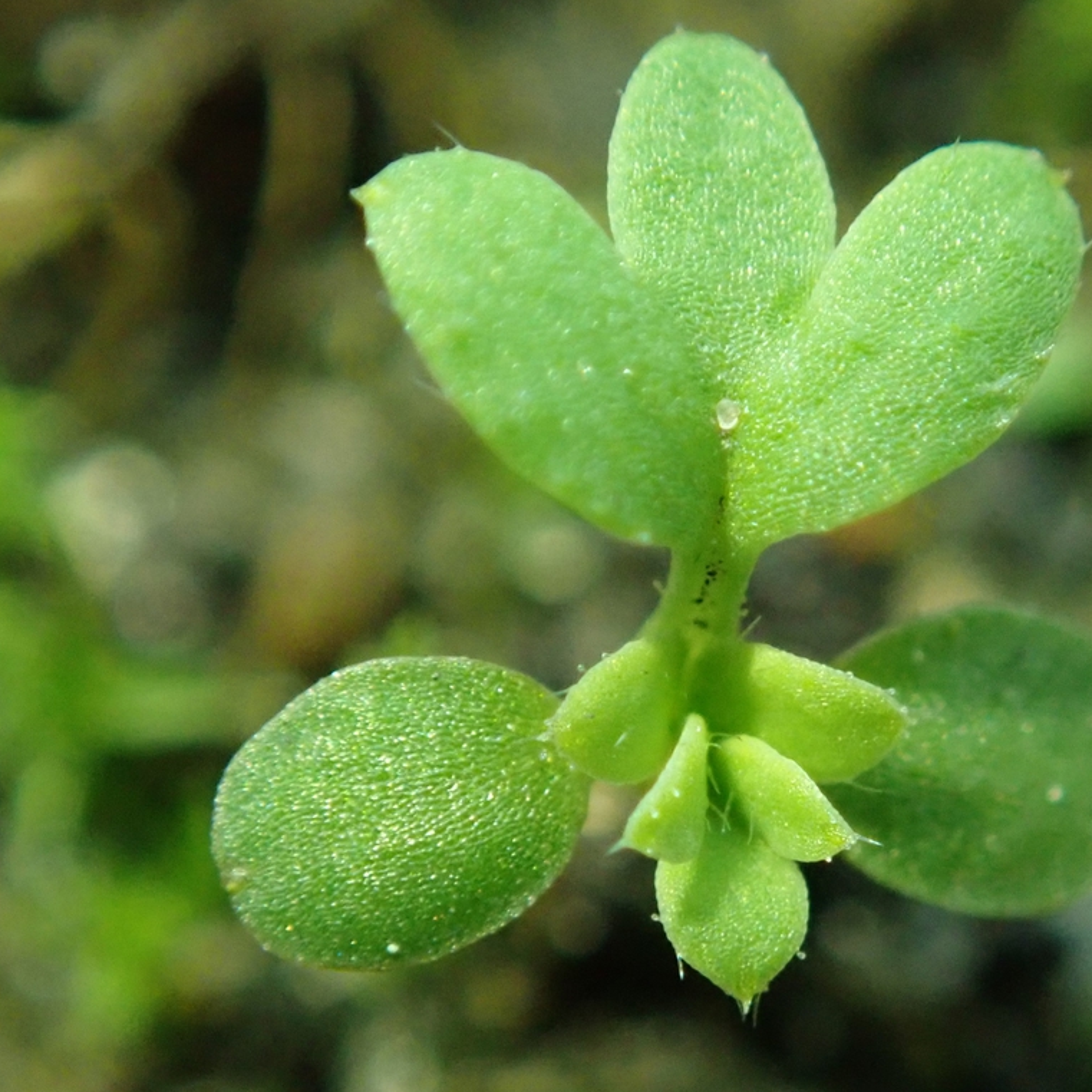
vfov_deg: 14.7
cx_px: 624
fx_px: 4247
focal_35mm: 119
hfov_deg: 14.6
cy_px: 545
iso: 1000
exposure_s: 1/100
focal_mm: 18
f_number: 4.9
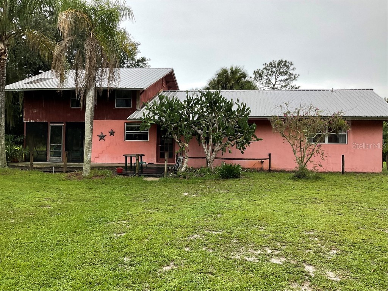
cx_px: 194
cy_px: 146
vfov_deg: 48.2
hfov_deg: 61.7
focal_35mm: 29
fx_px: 325
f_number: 1.8
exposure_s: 1/120
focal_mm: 3
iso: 20
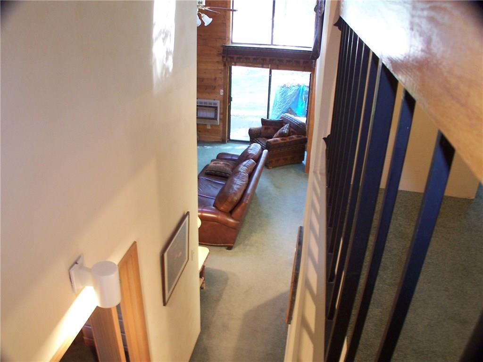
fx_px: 530
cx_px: 242
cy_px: 181
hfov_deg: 49.0
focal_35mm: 38
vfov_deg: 37.7
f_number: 2.8
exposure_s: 1/4
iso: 140
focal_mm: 6.3
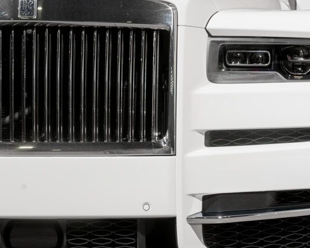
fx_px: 853
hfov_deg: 20.5
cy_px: 135
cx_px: 206
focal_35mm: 93
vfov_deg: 16.5
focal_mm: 52
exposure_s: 1/125
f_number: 9
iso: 400
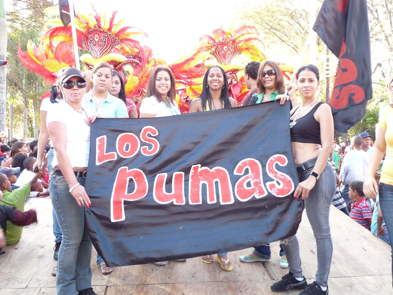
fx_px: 454
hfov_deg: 46.8
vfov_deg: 36.0
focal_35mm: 40
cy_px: 148
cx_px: 196
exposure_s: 1/40
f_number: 2.8
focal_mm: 4.9
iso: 100
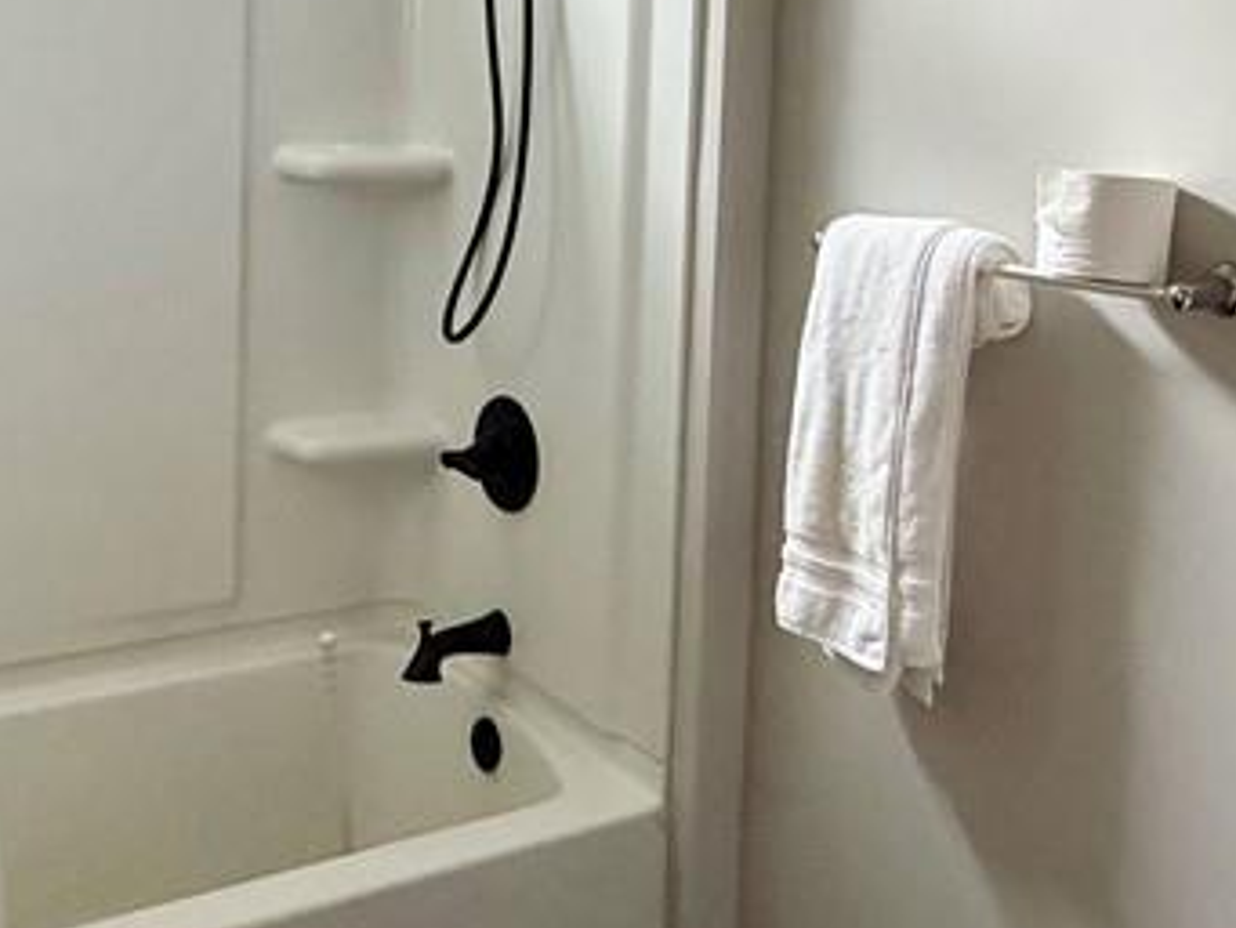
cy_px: 174
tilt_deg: -3.9
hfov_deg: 44.6
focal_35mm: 42
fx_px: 1500
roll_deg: -1.5
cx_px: 511
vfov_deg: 33.3
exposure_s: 1/60
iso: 500
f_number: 2.2
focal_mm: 2.22
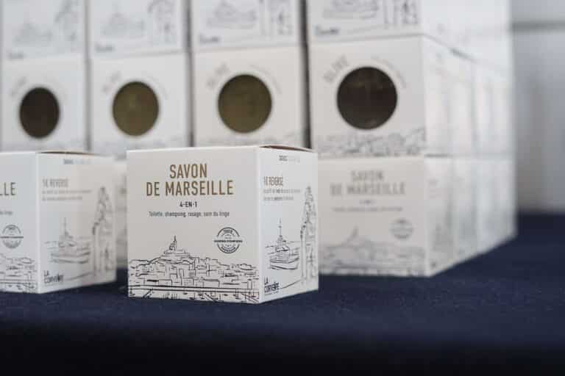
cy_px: 188
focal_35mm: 50
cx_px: 282
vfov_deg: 27.0
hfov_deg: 39.6
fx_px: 785
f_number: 4
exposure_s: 1/60
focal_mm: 50
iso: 800
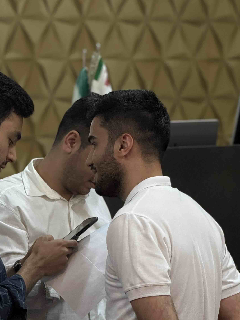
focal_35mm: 212
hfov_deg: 7.0
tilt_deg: -1.0
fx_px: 1959
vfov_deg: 9.3
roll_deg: +0.5
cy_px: 179
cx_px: 76
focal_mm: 15.66
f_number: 2.8
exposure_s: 1/100
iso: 250
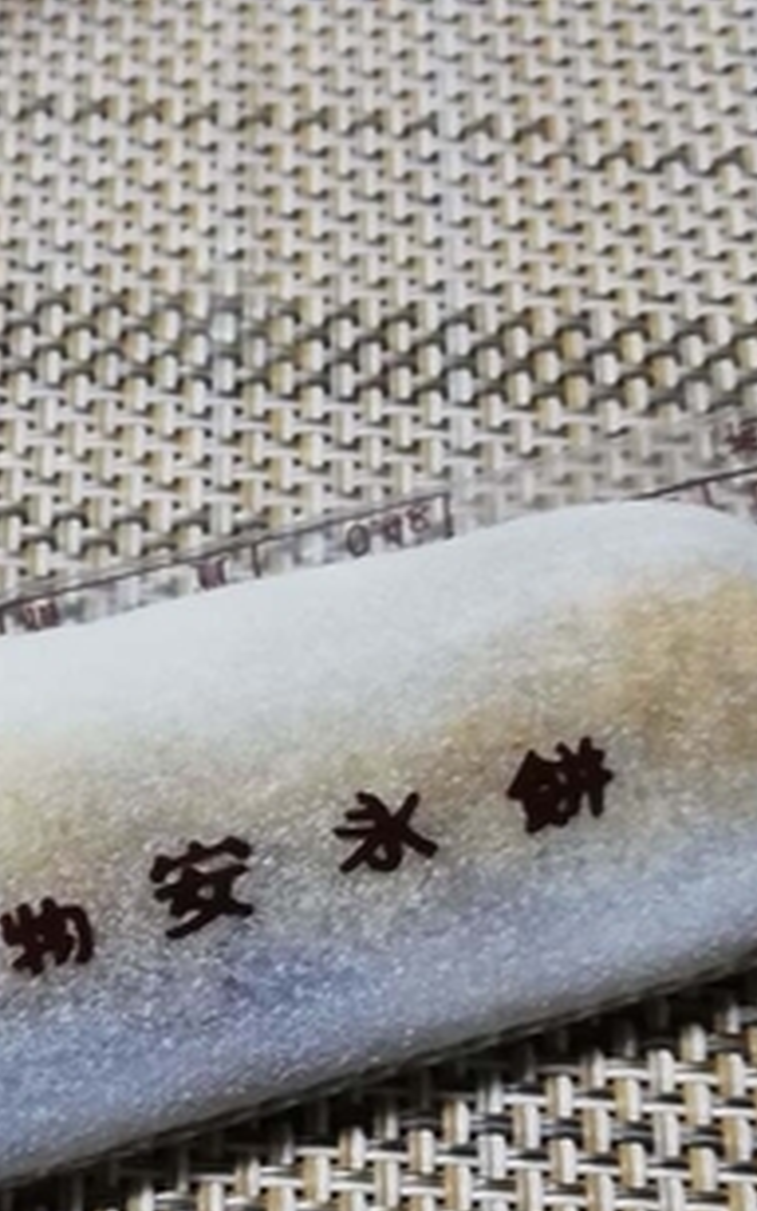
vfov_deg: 24.1
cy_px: 884
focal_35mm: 85
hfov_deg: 14.9
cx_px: -122
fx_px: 2804
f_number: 2.2
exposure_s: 1/30
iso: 160
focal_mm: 3.81
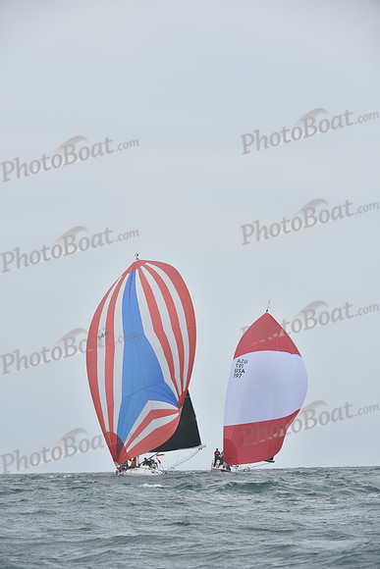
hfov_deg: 6.9
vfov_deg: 10.3
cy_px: 284
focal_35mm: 200
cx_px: 190
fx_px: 3165
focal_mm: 200
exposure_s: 1/1000
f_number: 8
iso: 320
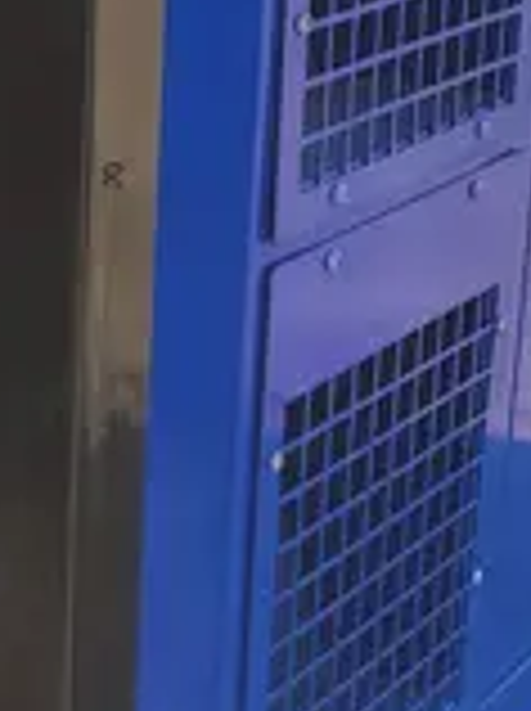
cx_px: -14
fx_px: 2482
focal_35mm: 121
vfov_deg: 16.3
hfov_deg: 12.1
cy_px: 439
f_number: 1.8
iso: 40
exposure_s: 1/1160
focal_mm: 5.4
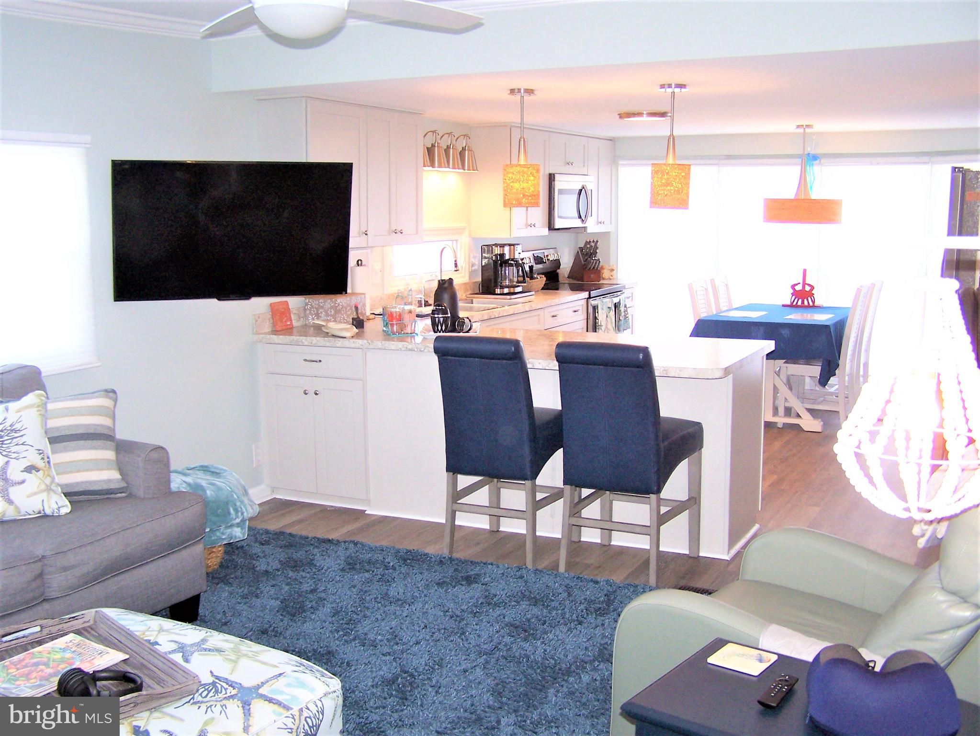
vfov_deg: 37.7
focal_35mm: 38
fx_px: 1076
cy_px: 368
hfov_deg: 49.0
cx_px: 490
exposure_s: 1/60
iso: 140
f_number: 2.8
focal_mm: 6.3
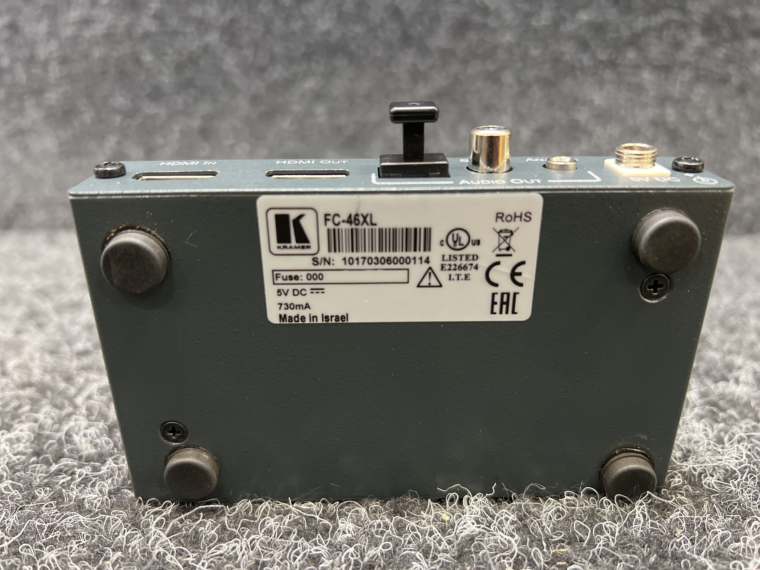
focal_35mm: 26
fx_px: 571
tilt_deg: -11.2
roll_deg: +0.2
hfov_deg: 67.3
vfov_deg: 53.1
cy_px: 285
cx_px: 380
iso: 400
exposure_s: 1/60
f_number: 1.5
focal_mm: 5.7
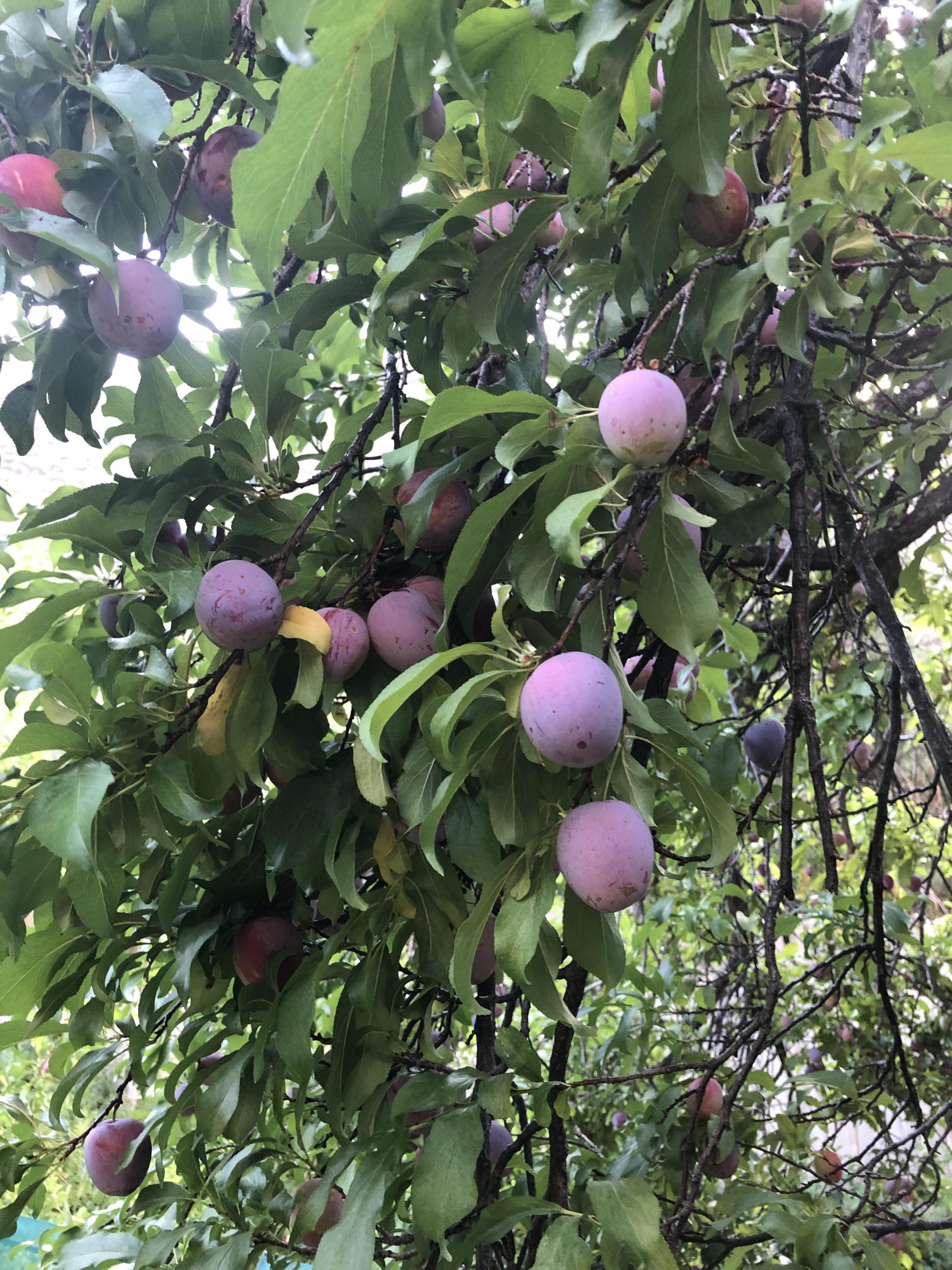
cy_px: 635
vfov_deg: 63.4
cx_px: 476
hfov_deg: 49.7
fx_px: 1027
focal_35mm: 28
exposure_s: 1/15
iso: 40
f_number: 1.8
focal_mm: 3.99
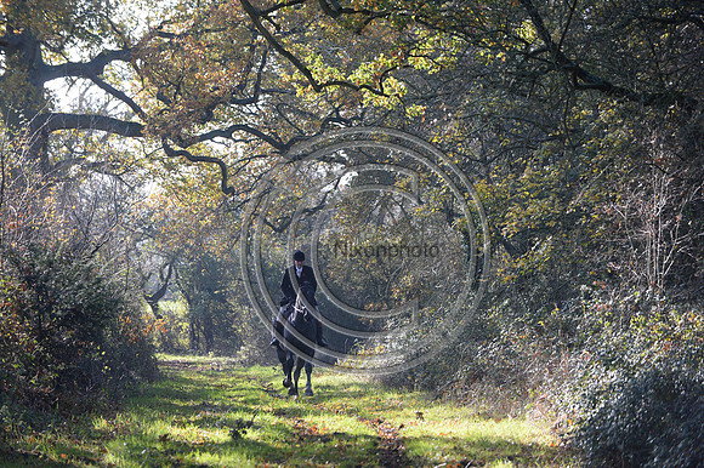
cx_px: 352
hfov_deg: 12.8
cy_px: 234
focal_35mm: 160
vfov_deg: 8.6
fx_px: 3127
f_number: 3.5
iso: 1000
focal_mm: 160
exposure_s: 1/1250
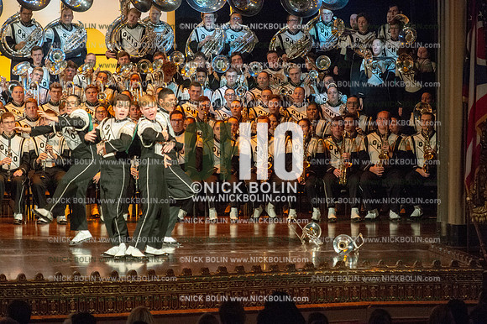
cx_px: 244
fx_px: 2704
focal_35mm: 200
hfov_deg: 10.3
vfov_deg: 6.9
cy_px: 162
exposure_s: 1/320
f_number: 5.6
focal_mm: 200
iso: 8000
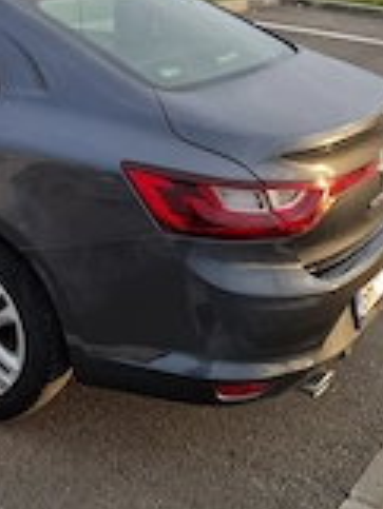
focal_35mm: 57
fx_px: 840
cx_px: -38
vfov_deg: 32.9
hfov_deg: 24.0
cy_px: 107
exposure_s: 1/167
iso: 50
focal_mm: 5.54
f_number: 1.8
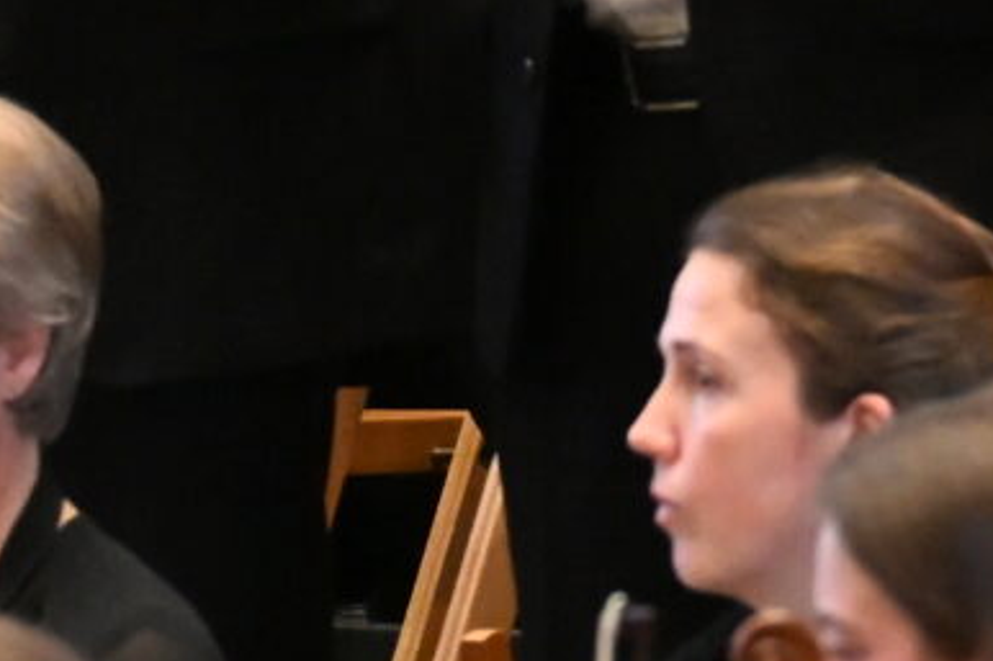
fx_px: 29280
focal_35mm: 1062
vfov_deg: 1.3
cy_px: -1413
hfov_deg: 1.9
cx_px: -378
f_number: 5.6
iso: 4000
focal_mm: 160
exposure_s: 1/60
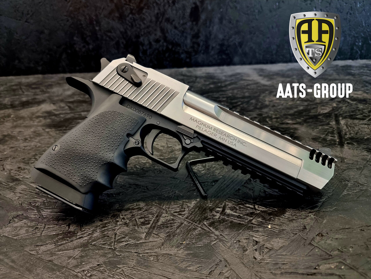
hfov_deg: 71.6
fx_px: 257
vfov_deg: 56.8
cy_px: 140
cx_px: 186
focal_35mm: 24
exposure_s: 1/50
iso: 400
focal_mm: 6.7
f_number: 1.8
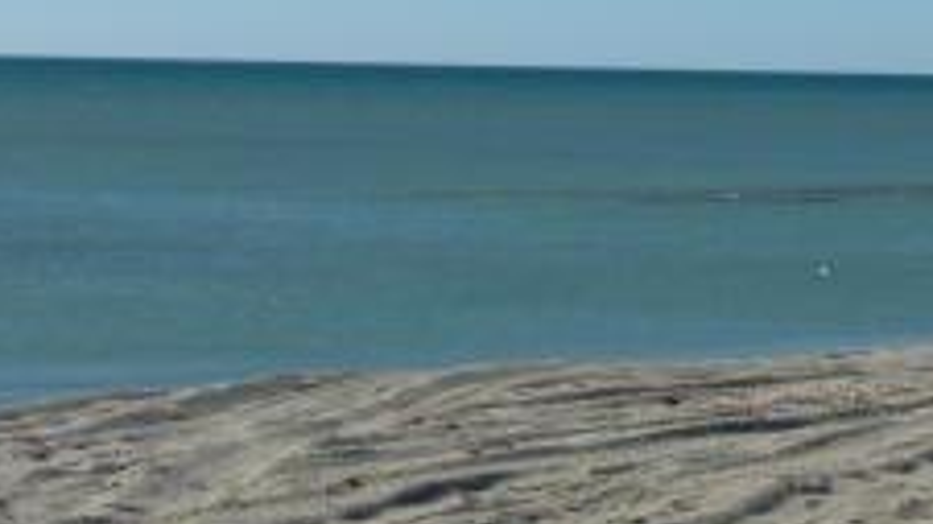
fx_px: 2820
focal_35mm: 114
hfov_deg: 18.4
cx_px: 904
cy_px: 120
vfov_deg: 10.6
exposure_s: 1/640
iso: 80
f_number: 5.6
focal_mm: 6.1
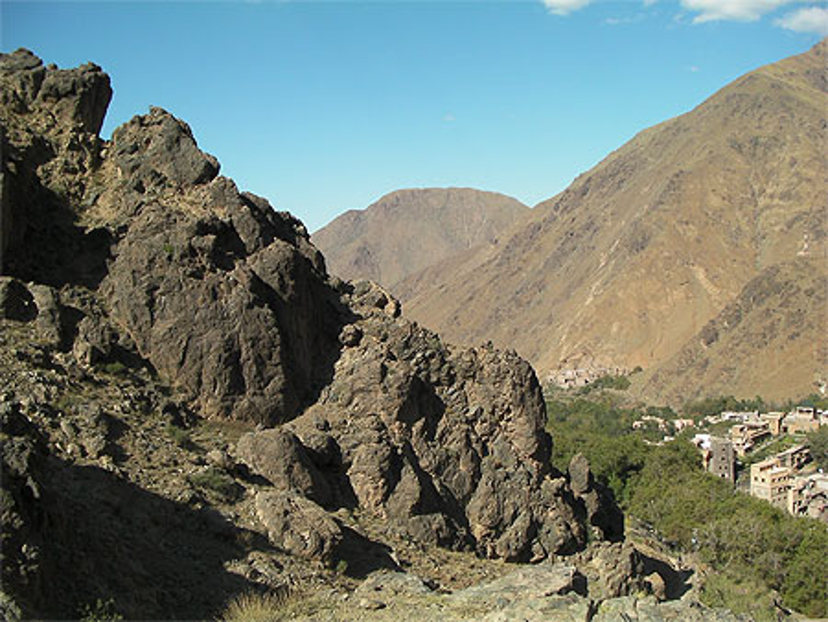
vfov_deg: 37.8
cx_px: 414
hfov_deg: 49.0
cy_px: 311
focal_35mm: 38
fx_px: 909
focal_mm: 6.3
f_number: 4.7
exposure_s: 1/368
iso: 50
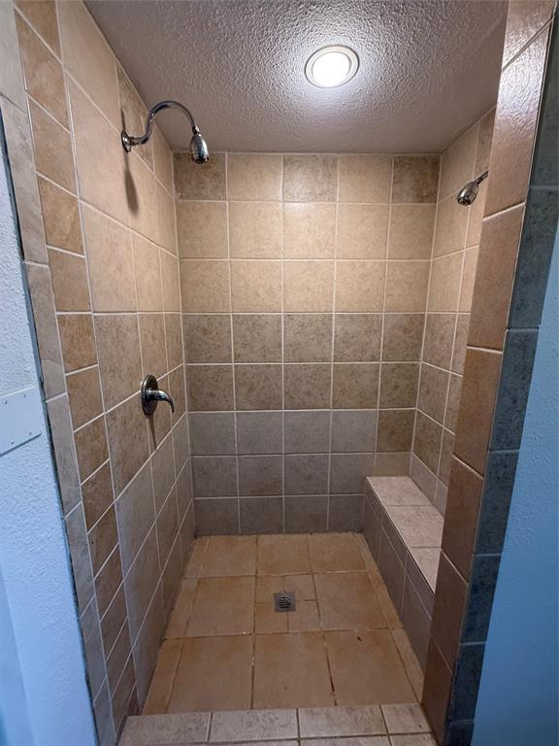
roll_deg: +0.6
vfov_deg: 102.1
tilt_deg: -10.6
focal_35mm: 14
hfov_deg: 85.7
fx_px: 301
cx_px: 280
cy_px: 373
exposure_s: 1/60
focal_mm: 2.22
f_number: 2.2
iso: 250
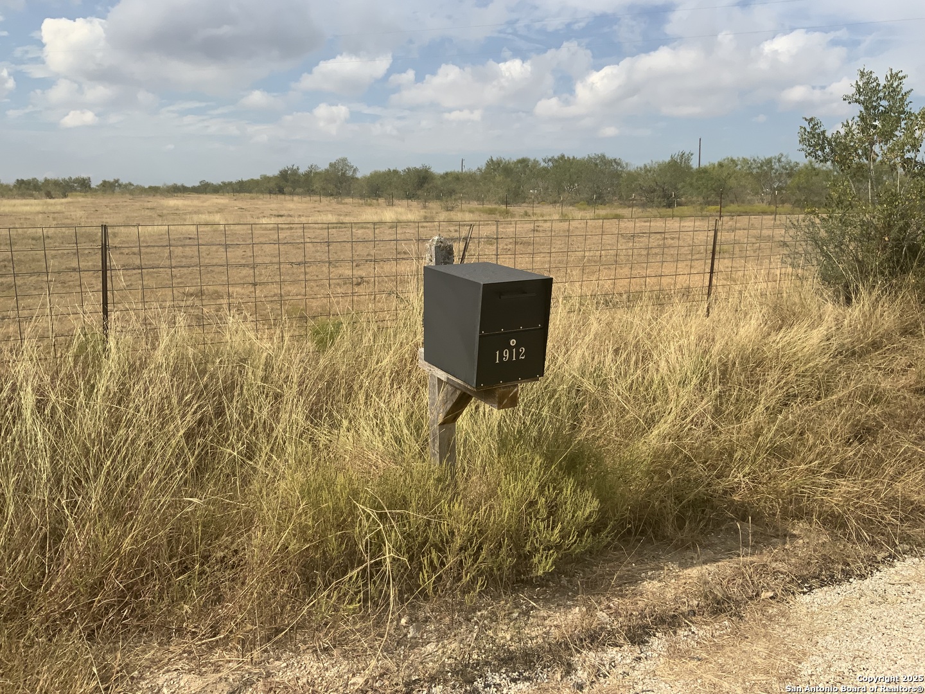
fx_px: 775
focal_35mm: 29
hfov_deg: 61.7
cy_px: 347
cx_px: 462
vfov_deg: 48.2
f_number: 1.8
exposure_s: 1/2959
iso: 20
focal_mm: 3
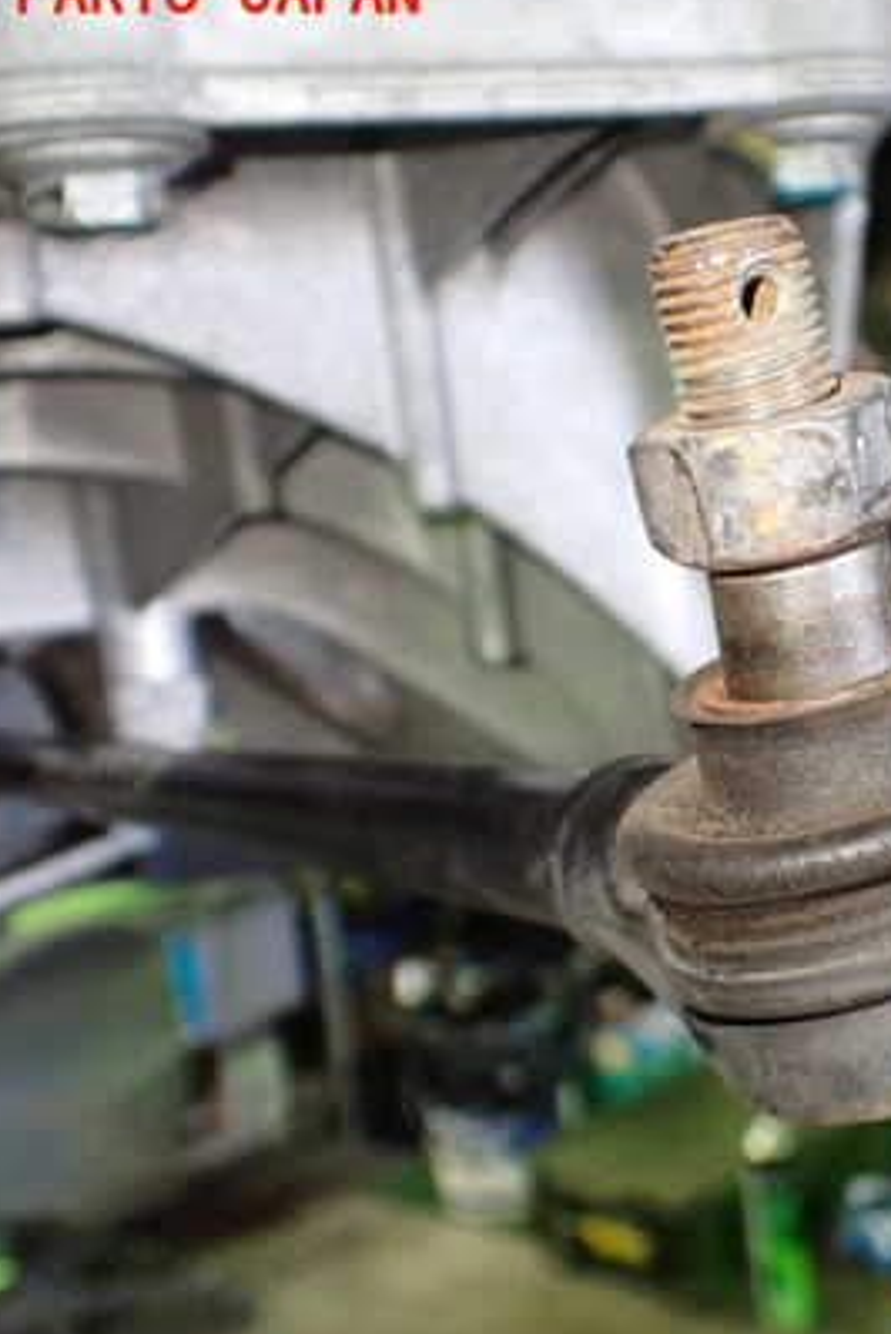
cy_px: 704
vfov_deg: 41.9
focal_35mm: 47
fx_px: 1742
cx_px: 817
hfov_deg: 27.6
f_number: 2.3
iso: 800
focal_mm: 5.4
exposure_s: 1/60
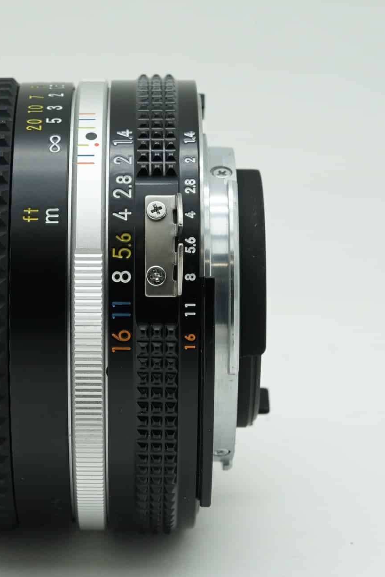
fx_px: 2037
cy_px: 290
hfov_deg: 10.8
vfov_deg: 16.1
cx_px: 69
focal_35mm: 127
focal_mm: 56
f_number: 16
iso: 800
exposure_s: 1/40
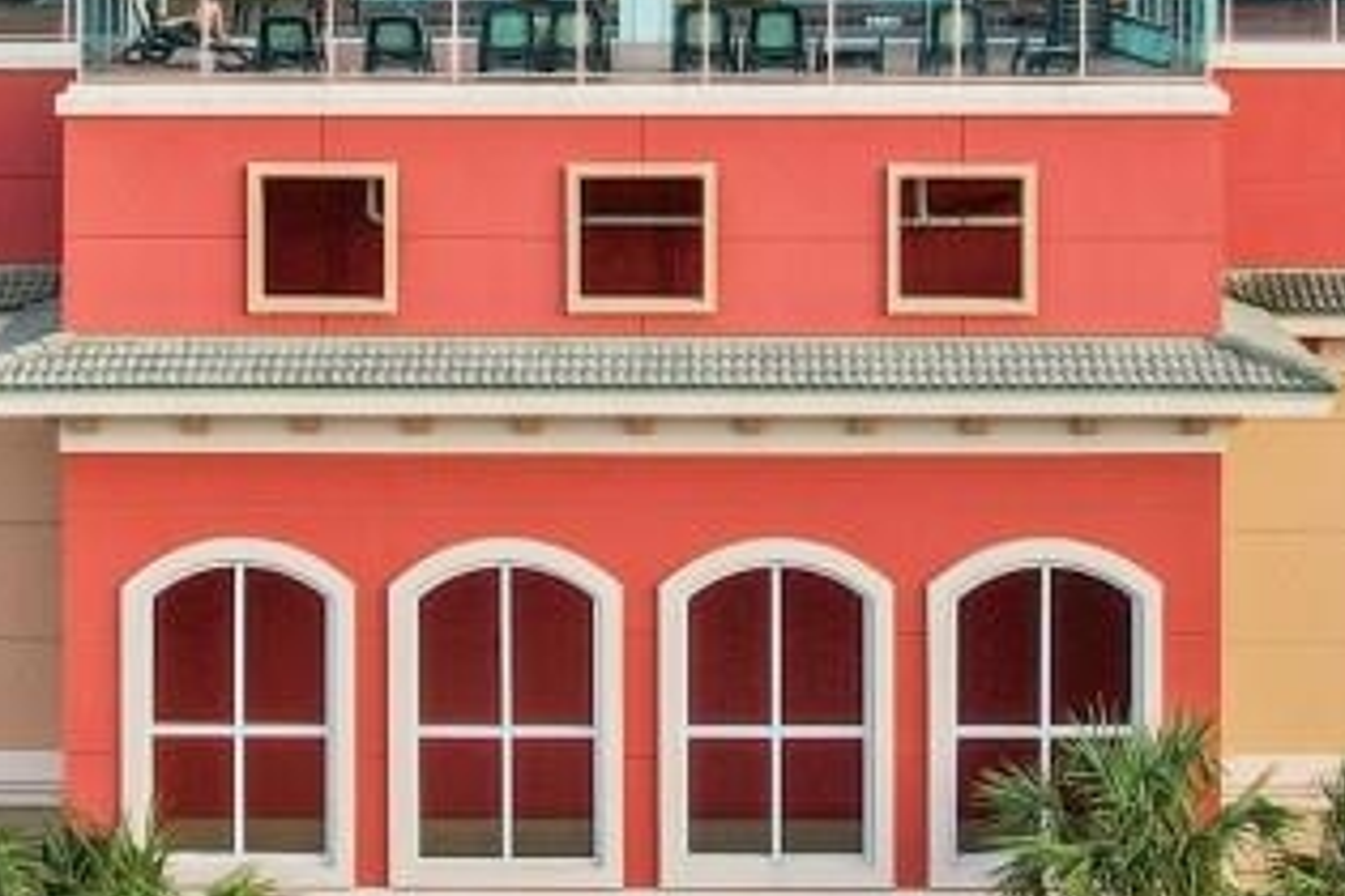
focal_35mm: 113
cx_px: 632
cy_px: -350
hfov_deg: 18.1
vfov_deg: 11.7
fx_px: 4221
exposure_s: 1/125
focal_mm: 8.38
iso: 150
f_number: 2.8
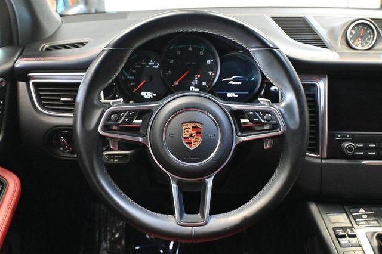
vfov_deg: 32.4
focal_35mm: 41
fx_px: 437
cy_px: 127
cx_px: 191
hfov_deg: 47.2
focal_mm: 27.5
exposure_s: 1/60
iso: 8000
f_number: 4.5
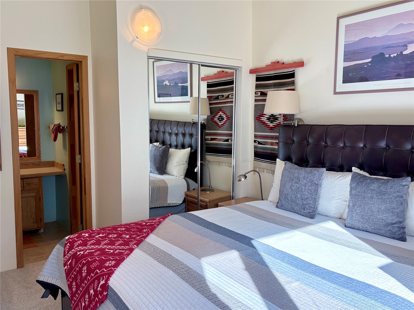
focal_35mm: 26
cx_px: 207
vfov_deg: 53.1
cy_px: 155
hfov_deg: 67.3
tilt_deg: -5.4
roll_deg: -0.5
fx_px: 311
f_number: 1.6
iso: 80
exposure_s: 1/240
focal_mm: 5.96
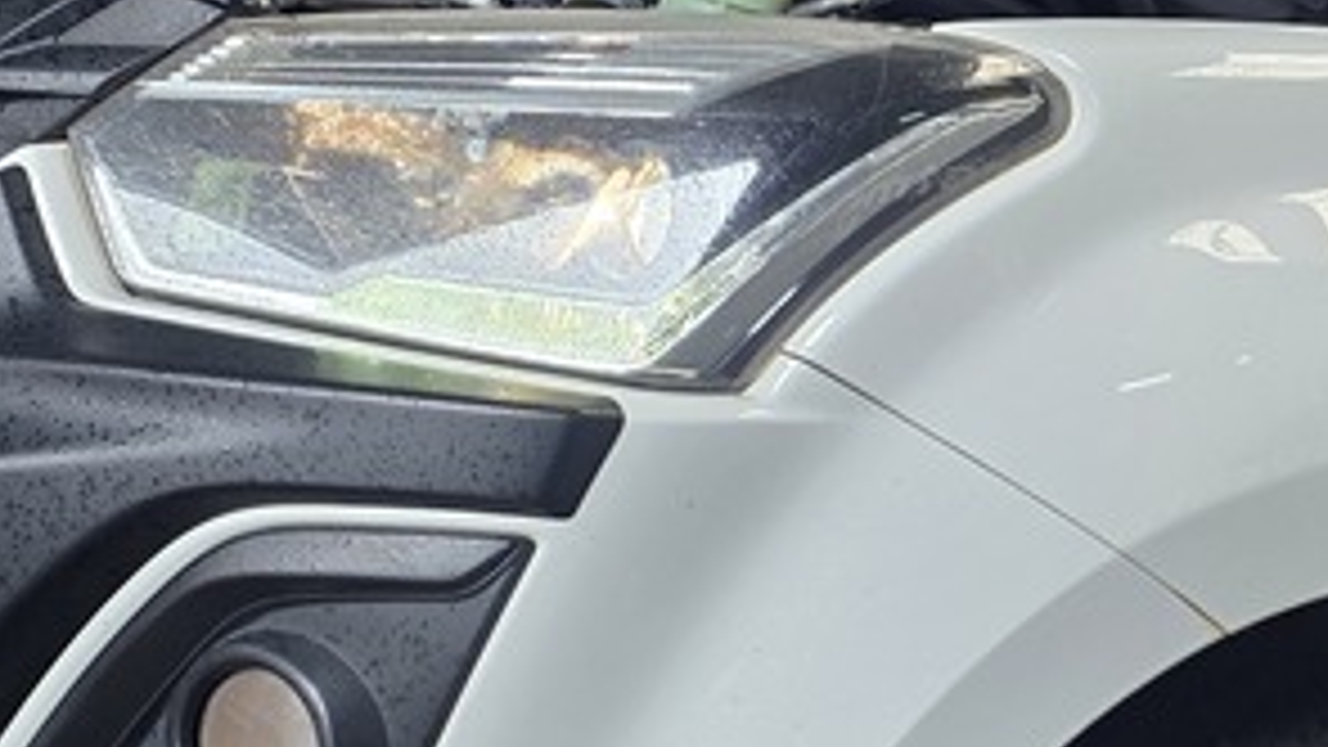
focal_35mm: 87
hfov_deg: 23.8
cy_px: 292
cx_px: 1206
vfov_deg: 13.9
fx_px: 3064
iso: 125
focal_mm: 6.25
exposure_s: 1/51.8
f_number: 1.7
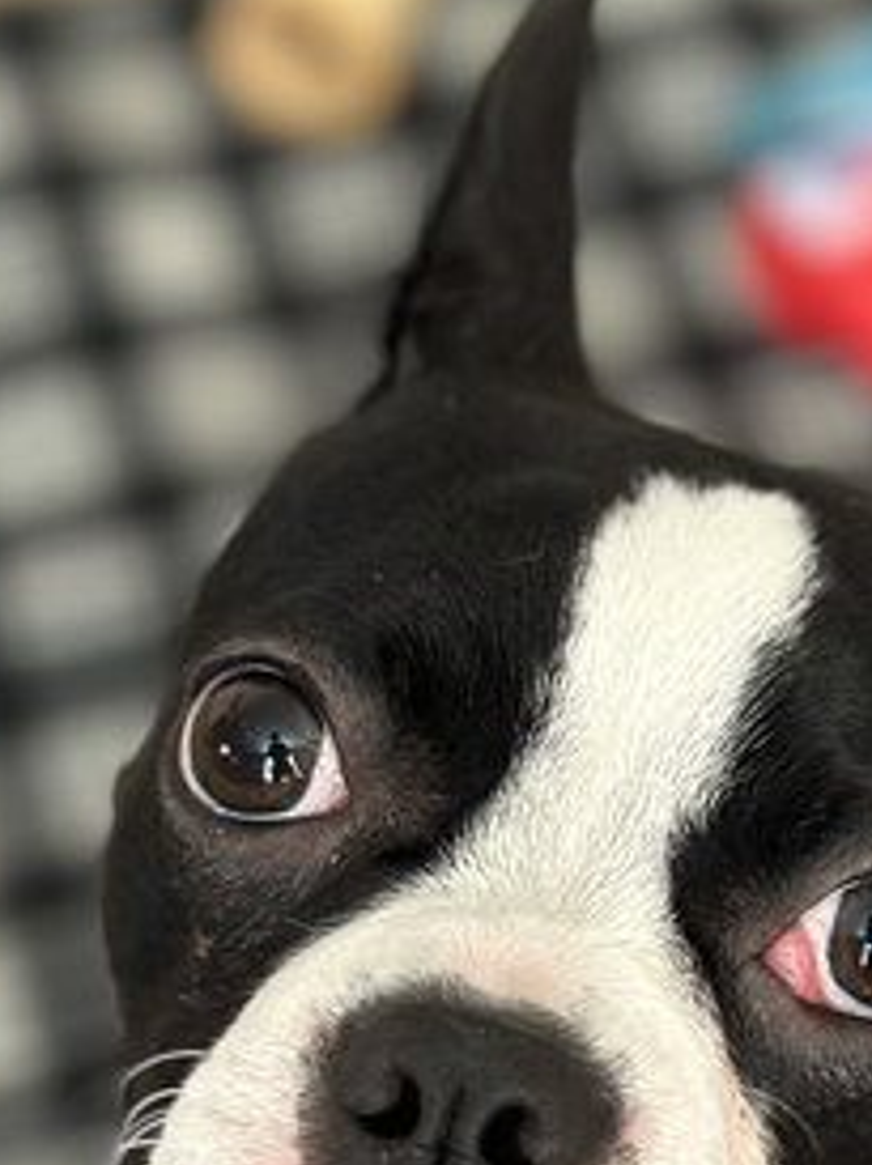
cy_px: 852
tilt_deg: -52.4
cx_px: 596
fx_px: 3936
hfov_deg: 12.6
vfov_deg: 16.8
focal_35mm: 117
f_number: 1.78
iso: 320
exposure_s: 1/60
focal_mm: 6.86
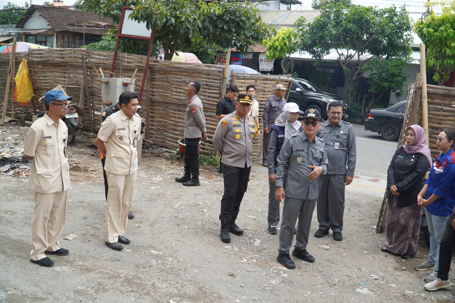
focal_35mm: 34
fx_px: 436
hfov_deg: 55.1
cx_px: 228
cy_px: 152
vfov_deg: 38.4
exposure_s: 1/320
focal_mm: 23
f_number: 4.5
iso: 100
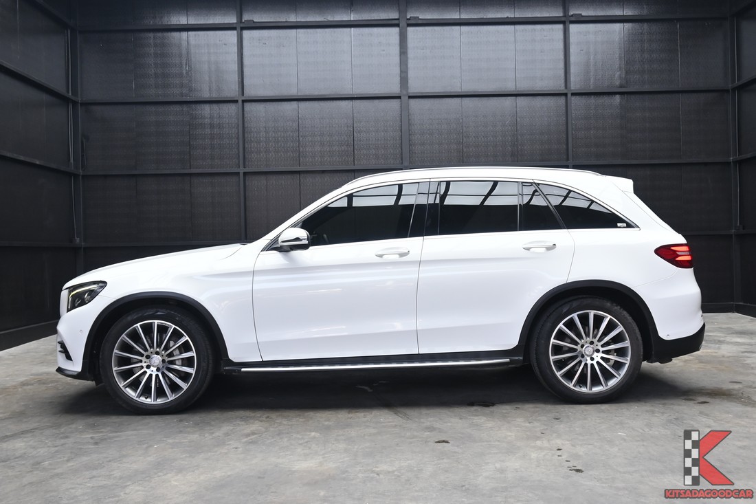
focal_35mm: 39
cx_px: 378
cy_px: 252
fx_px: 819
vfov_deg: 34.2
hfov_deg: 49.6
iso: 400
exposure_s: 1/125
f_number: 6.7
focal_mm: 26
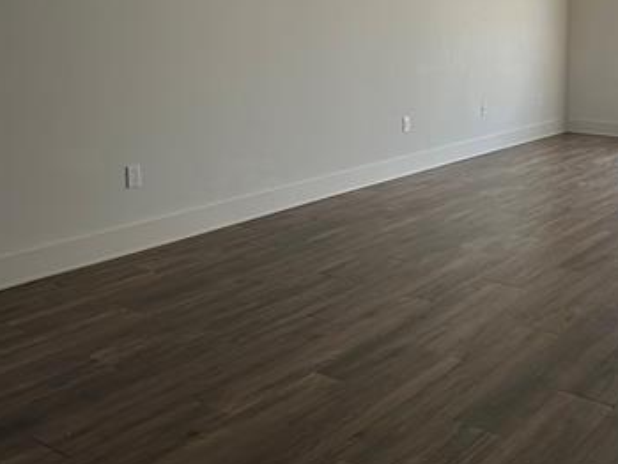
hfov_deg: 41.9
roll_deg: -0.5
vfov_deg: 31.8
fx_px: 786
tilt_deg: -5.1
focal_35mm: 44
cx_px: 444
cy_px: 78
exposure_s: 1/121
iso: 125
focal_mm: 6.86
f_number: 1.78
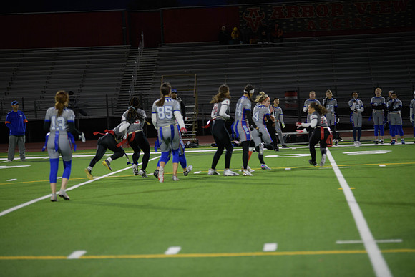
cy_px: 138
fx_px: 1614
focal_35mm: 140
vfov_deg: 9.8
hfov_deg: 14.7
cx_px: 208
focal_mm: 140
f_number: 2.8
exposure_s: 1/200
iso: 720
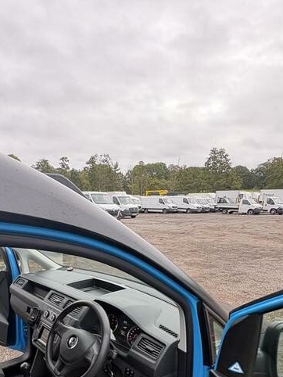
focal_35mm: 26
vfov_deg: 62.0
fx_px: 283
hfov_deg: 52.7
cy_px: 299
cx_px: 110
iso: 80
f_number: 2.2
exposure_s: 1/99
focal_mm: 2.22
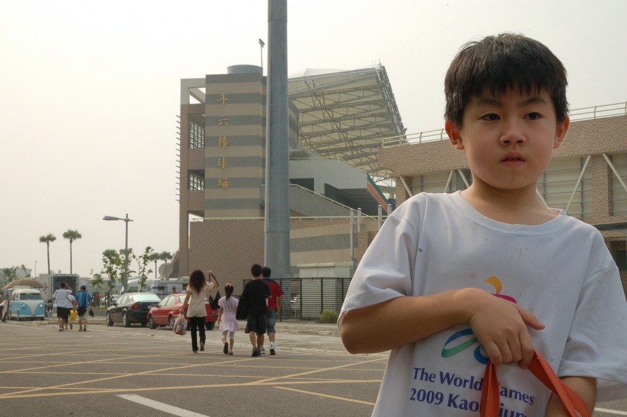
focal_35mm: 57
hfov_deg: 35.1
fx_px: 992
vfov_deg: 23.7
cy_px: 208
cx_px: 314
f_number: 22
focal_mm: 38
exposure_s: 1/80
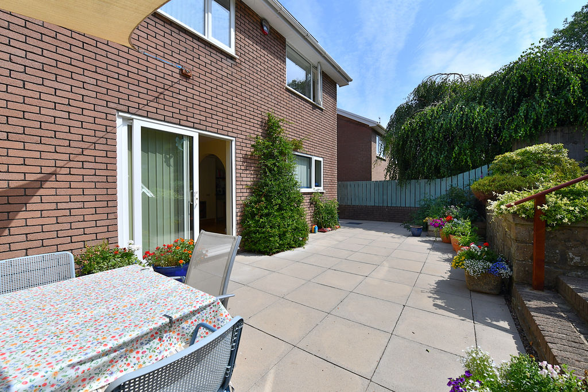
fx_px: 229
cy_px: 196
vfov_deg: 81.2
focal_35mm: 14
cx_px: 294
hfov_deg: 104.2
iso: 250
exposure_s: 1/640
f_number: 13
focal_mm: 14
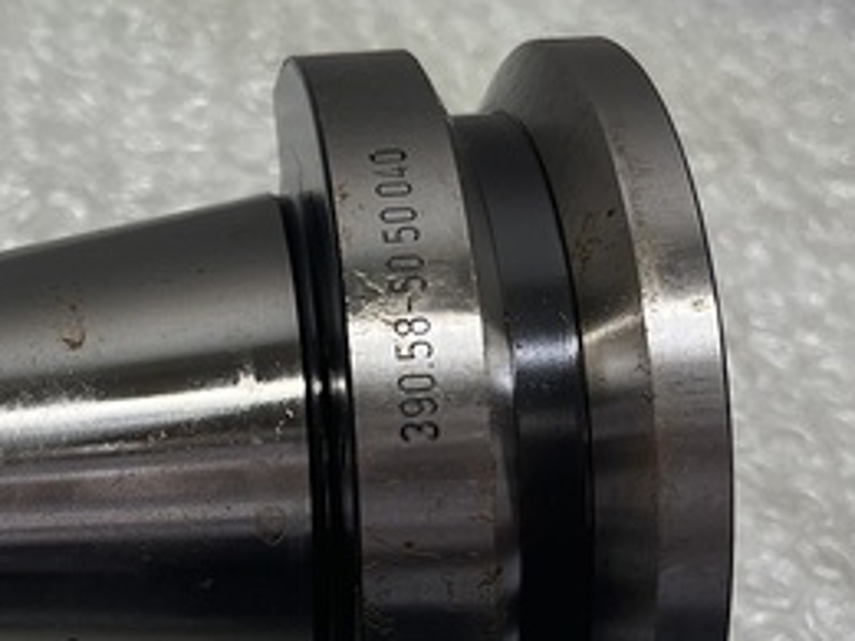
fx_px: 1581
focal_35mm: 64
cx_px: 82
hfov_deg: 29.0
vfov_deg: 22.4
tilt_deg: -54.3
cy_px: 575
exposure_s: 1/272
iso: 40
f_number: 1.6
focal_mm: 5.1
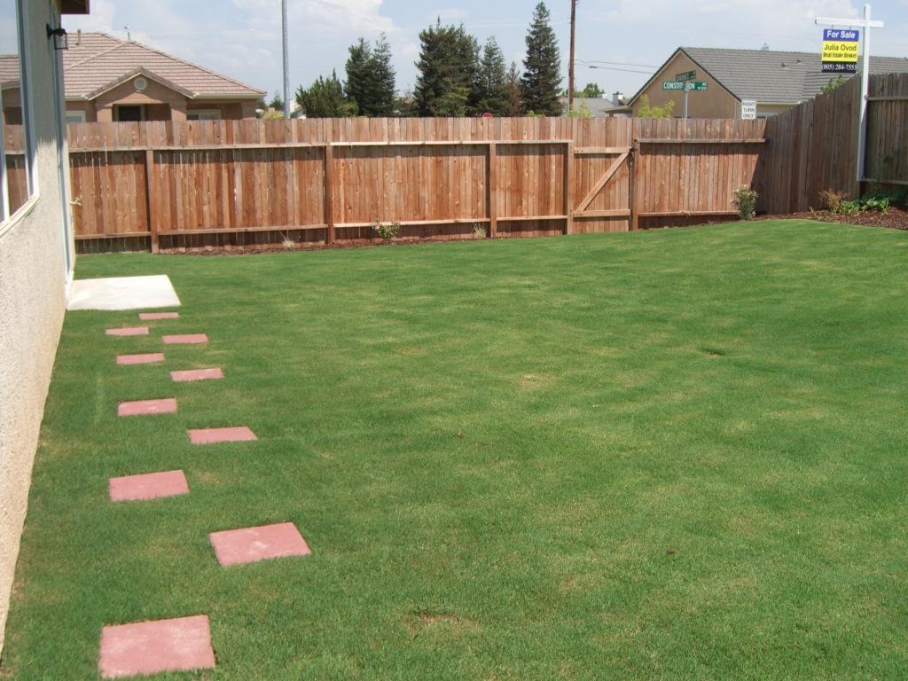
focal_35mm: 38
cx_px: 454
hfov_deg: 49.0
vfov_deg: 37.7
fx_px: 997
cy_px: 340
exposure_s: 1/800
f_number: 4
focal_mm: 7.9
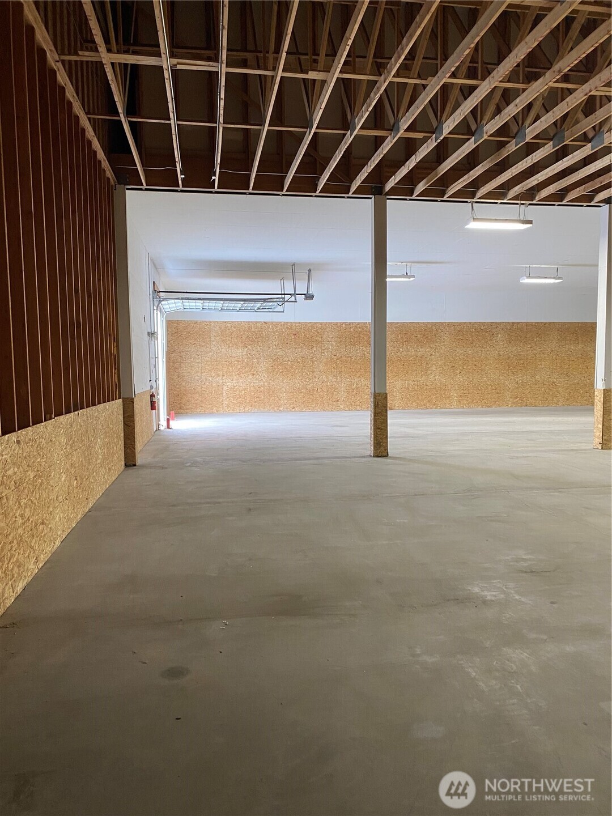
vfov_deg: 67.3
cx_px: 306
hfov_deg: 53.1
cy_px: 408
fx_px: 613
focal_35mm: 26
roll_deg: -0.5
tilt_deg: -3.4
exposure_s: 1/60
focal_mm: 4.25
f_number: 1.8
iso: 160
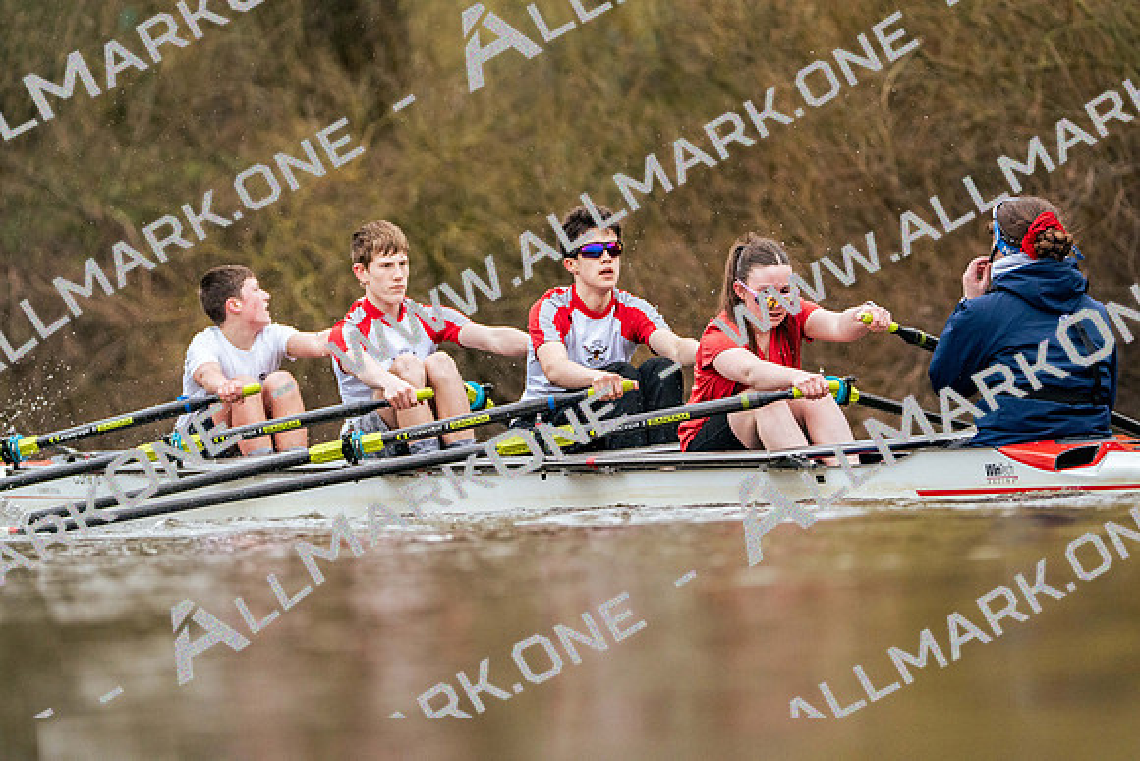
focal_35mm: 385
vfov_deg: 3.6
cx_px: 570
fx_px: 12194
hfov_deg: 5.4
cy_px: 380
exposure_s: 1/2000
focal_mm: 385
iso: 4000
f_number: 6.3
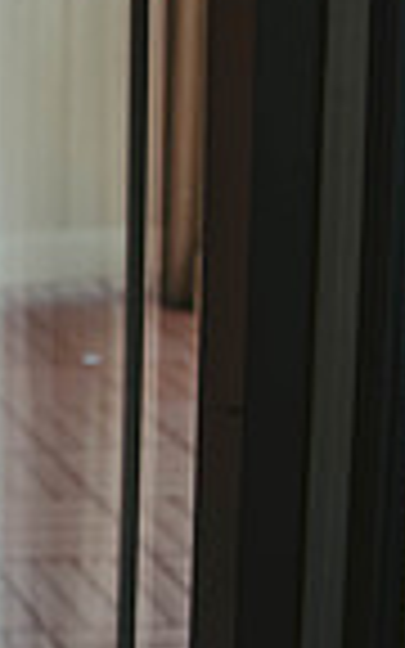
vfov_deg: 18.0
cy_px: 155
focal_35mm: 115
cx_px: -490
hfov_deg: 10.2
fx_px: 2031
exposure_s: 1/125
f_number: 2.8
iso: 400
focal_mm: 28
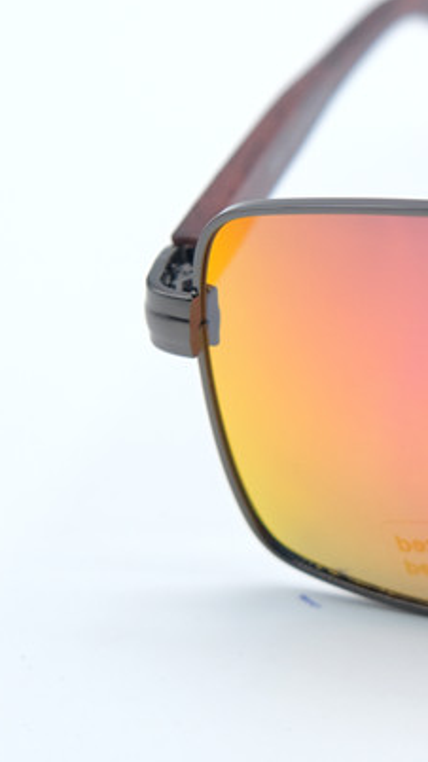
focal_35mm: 159
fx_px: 3209
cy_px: 379
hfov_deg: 7.3
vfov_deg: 13.5
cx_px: 860
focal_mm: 40.7
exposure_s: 1/1000
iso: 500
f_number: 4
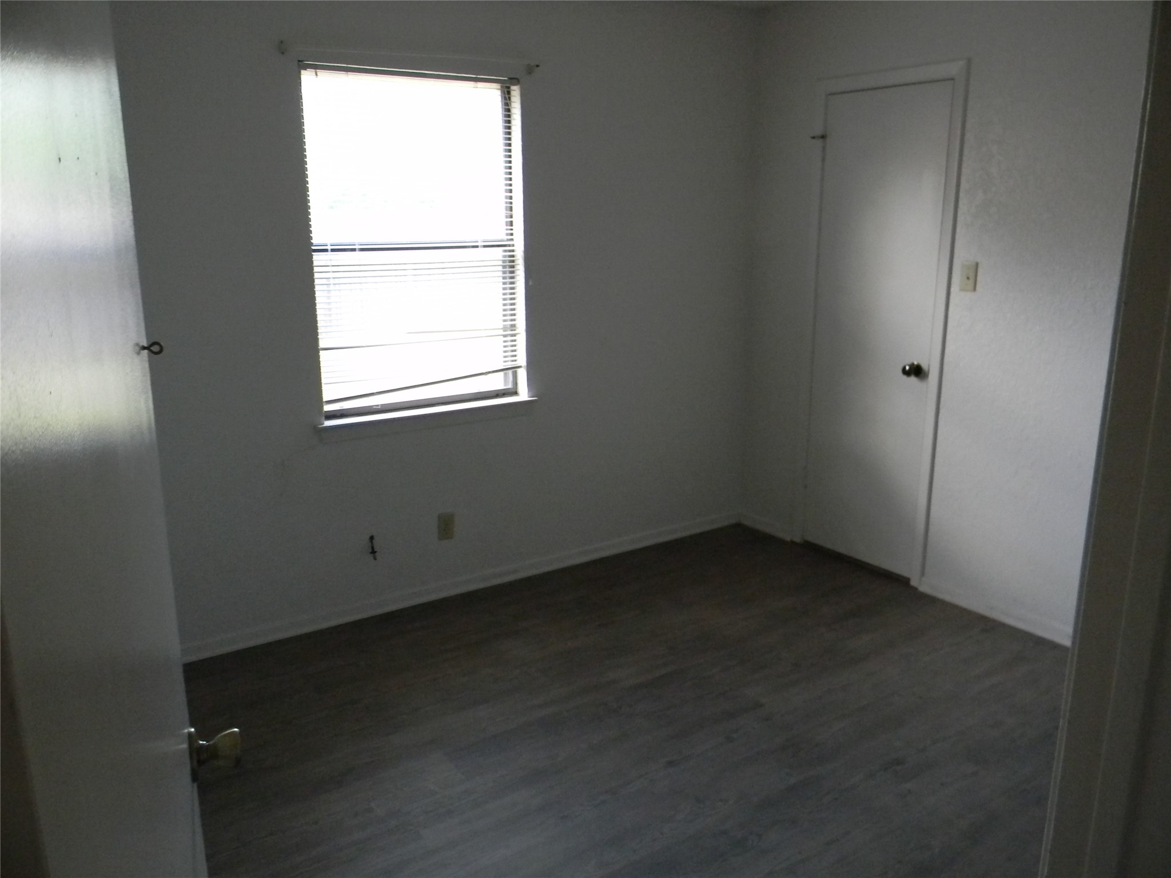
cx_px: 586
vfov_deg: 49.7
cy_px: 439
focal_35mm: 28
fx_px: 947
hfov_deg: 63.4
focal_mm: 5
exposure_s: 1/58.3
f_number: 3.5
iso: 400
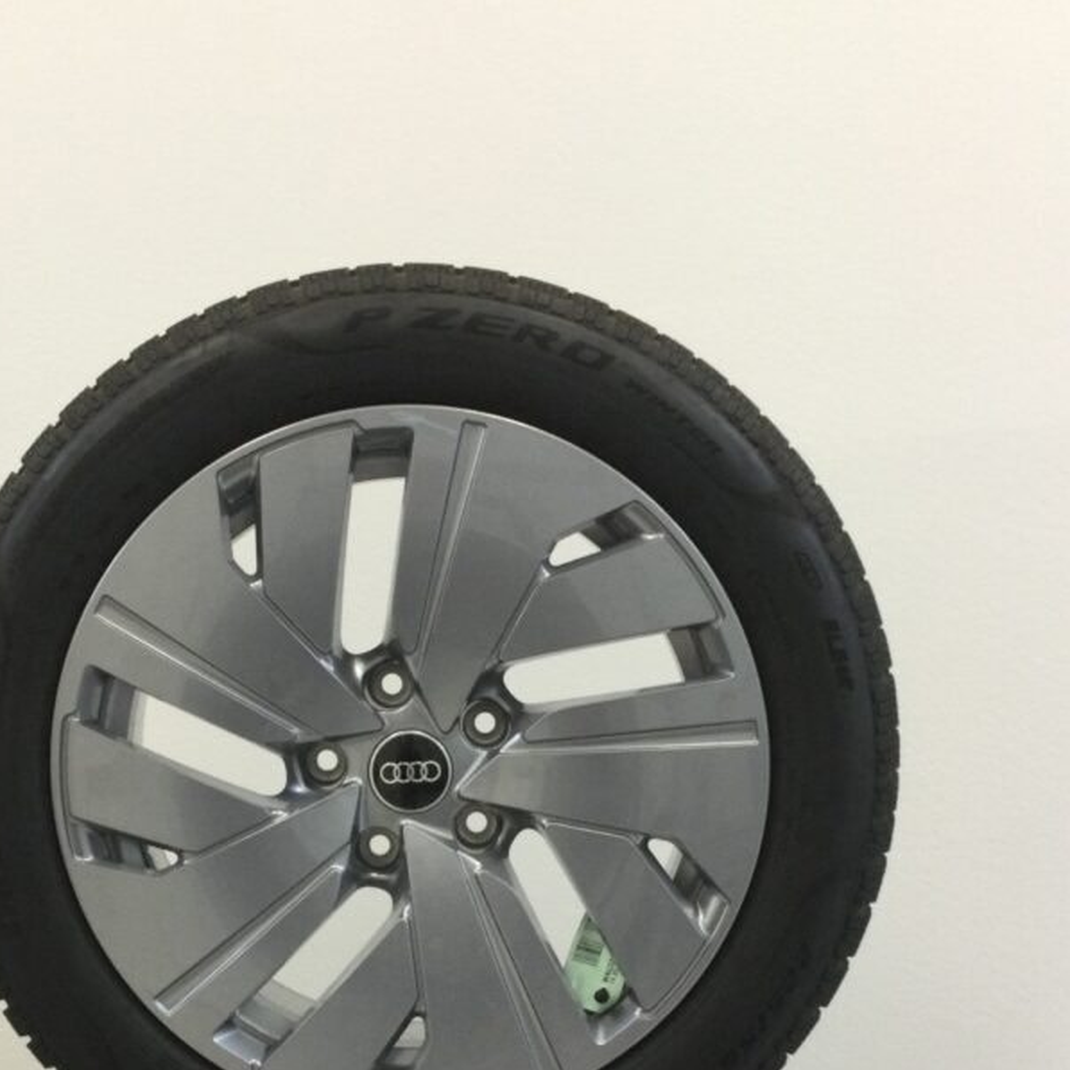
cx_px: 443
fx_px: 1644
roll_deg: +4.7
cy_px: 830
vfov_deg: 35.1
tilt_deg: -11.0
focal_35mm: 47
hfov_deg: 36.0
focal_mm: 3.3
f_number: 2.4
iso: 125
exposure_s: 1/33
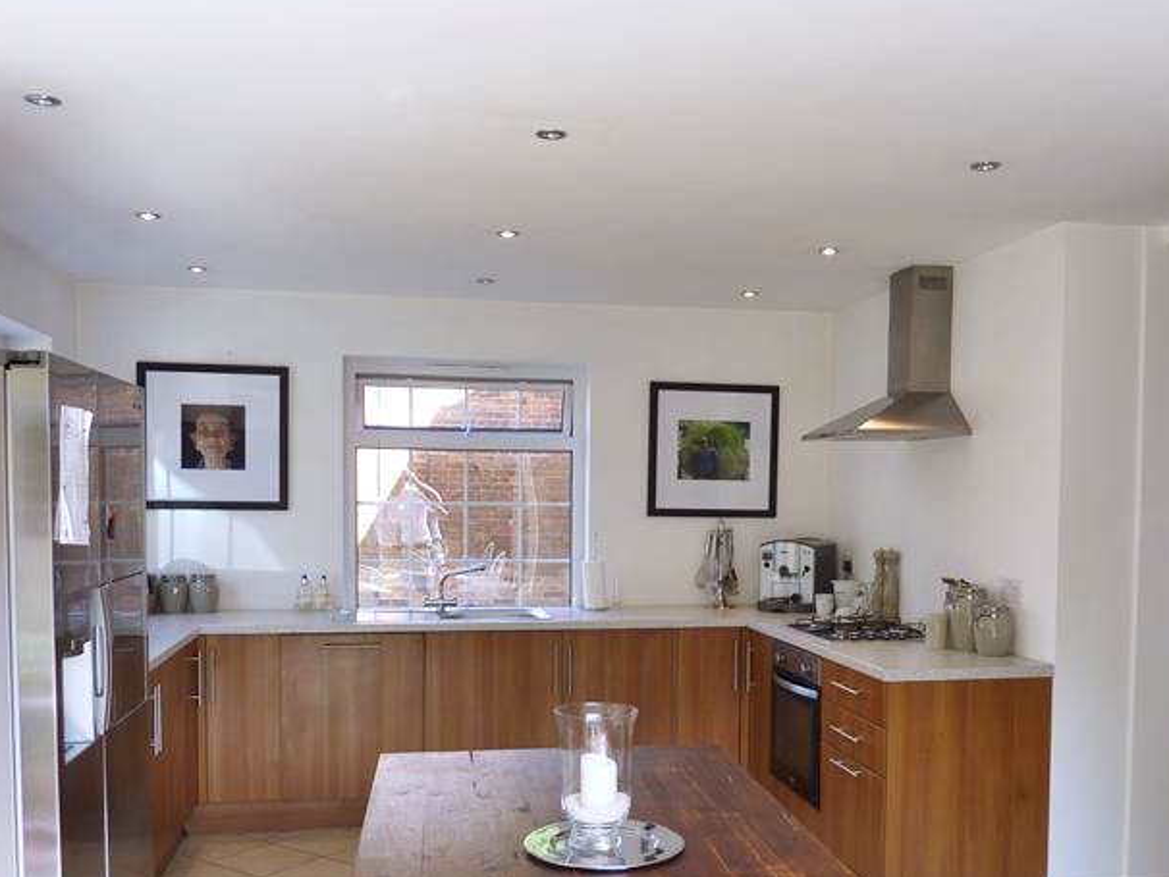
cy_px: 555
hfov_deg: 55.2
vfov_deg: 42.6
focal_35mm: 33
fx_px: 1115
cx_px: 639
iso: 80
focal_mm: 4.1
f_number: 3.3
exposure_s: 1/60
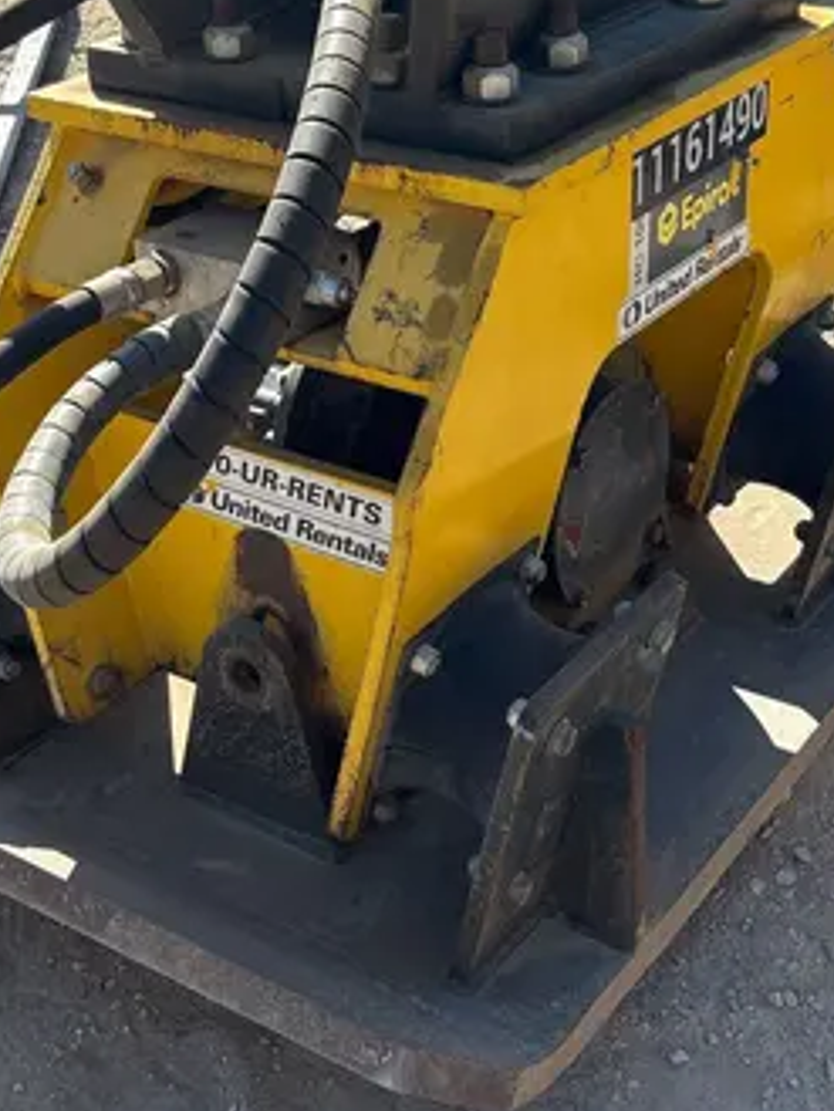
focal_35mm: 58
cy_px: 279
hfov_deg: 25.2
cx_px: 402
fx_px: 1862
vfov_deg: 32.6
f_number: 1.6
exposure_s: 1/1799
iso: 50
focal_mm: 5.96
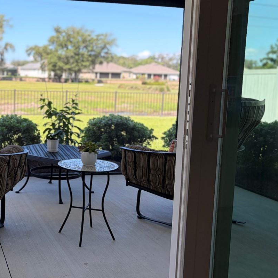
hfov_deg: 35.2
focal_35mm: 46
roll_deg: -1.0
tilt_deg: -6.4
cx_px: 43
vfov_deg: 36.7
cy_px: 114
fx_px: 418
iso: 50
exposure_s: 1/635
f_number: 1.6
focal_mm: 5.96
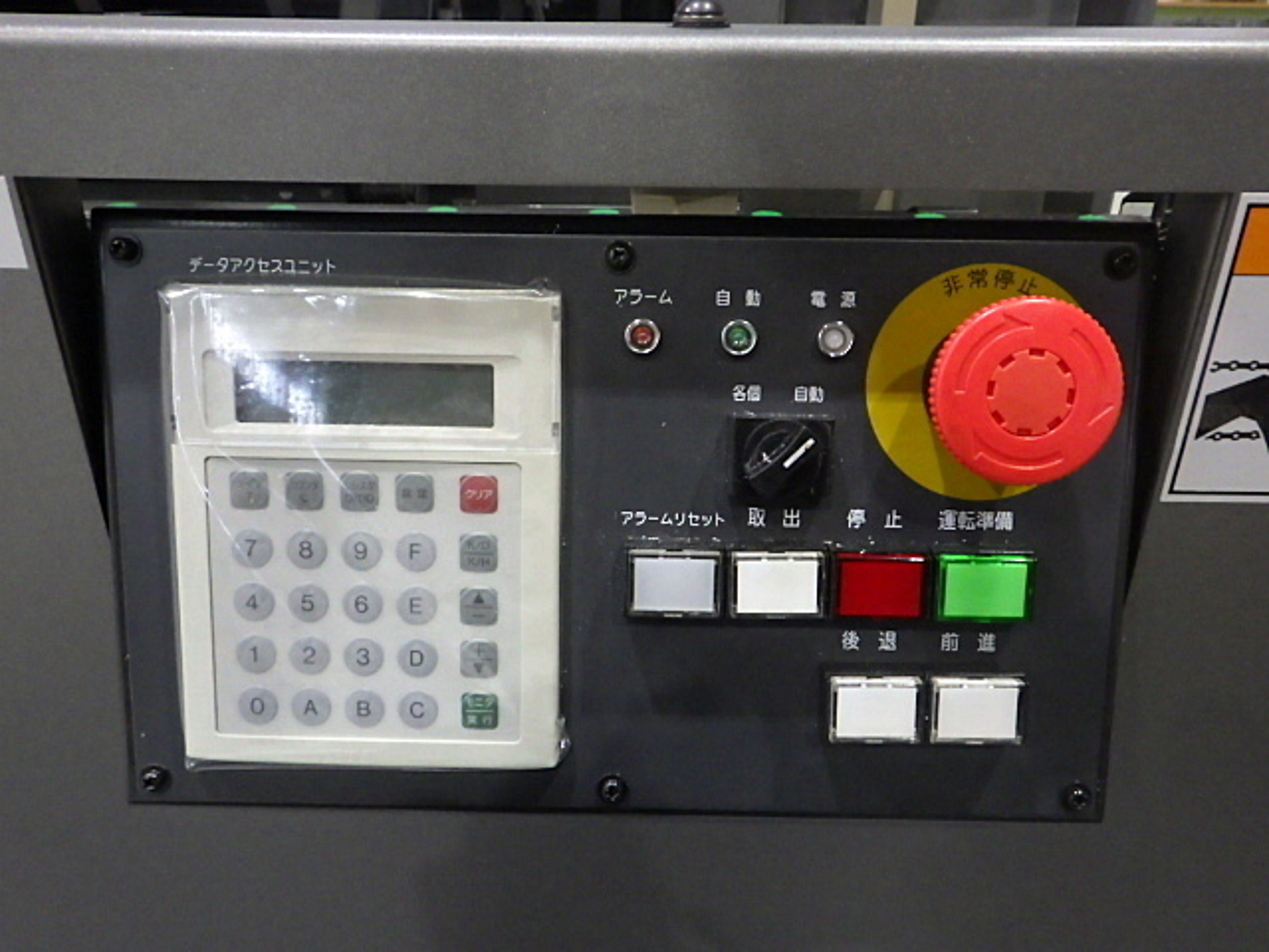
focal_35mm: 28
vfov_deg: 49.7
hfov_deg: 63.4
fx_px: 1026
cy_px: 476
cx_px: 634
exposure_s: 1/45
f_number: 3.5
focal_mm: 5
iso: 1250
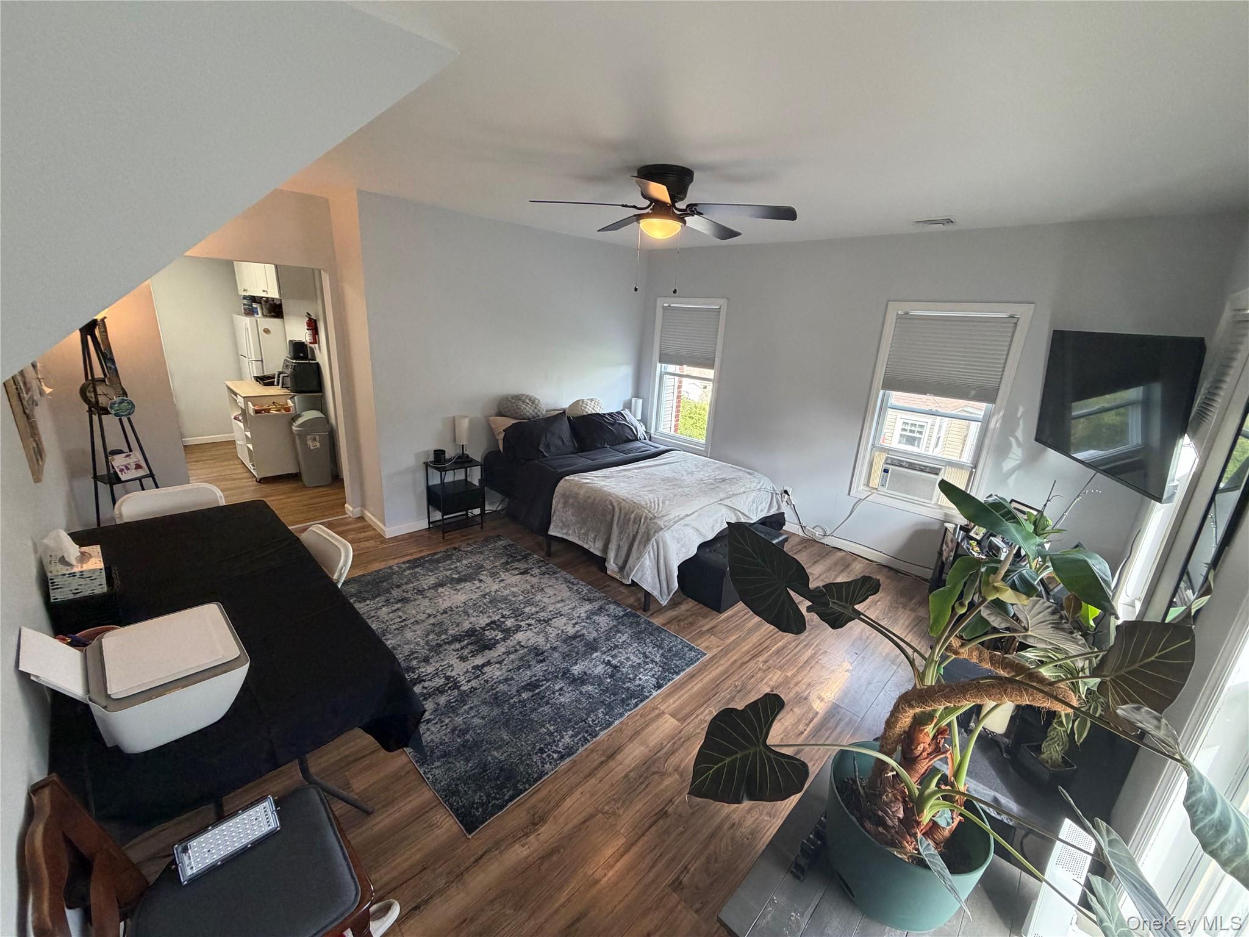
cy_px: 468
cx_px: 624
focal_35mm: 14
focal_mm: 2.22
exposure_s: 1/120
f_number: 2.2
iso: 250
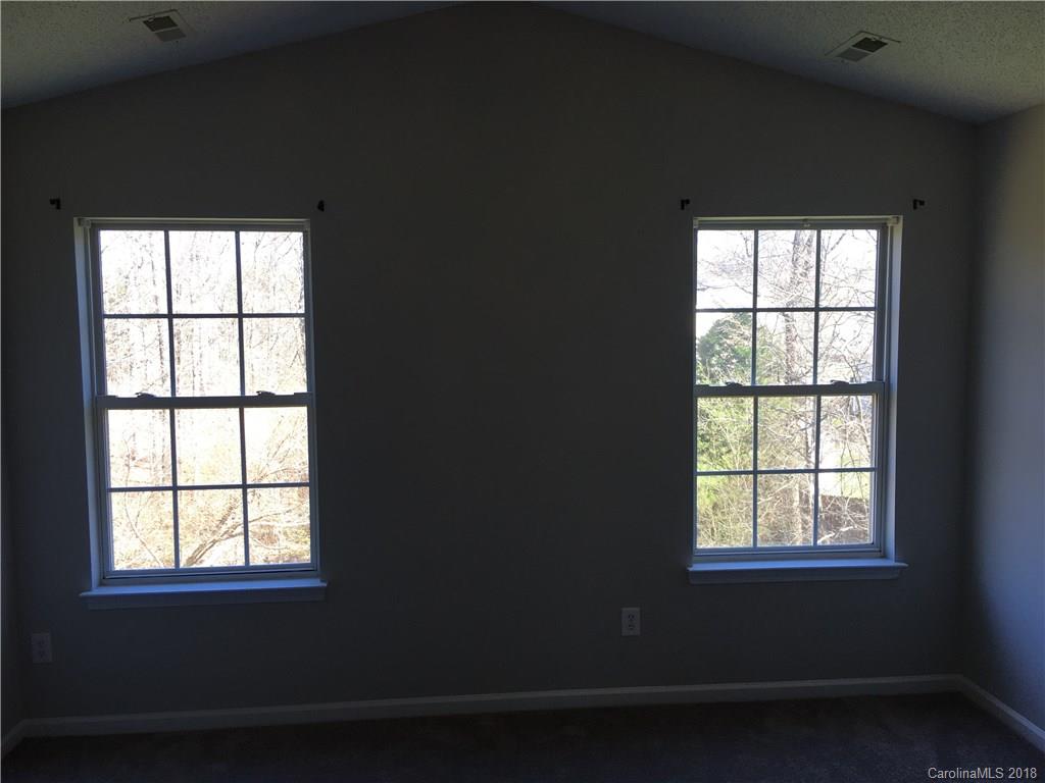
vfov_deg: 48.2
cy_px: 392
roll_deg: +0.5
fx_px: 875
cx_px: 522
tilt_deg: -3.6
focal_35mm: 29
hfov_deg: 61.7
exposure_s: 1/120
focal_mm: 4.15
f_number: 2.2
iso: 32
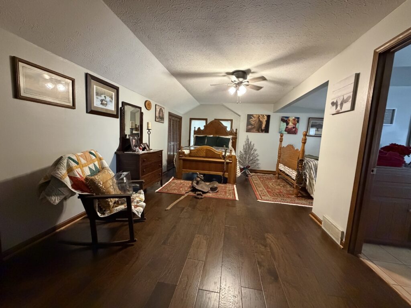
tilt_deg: -6.1
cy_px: 154
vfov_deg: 85.7
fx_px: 166
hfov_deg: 102.1
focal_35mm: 14
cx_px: 206
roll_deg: -3.1
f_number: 2.2
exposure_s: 1/60
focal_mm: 2.22
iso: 1000
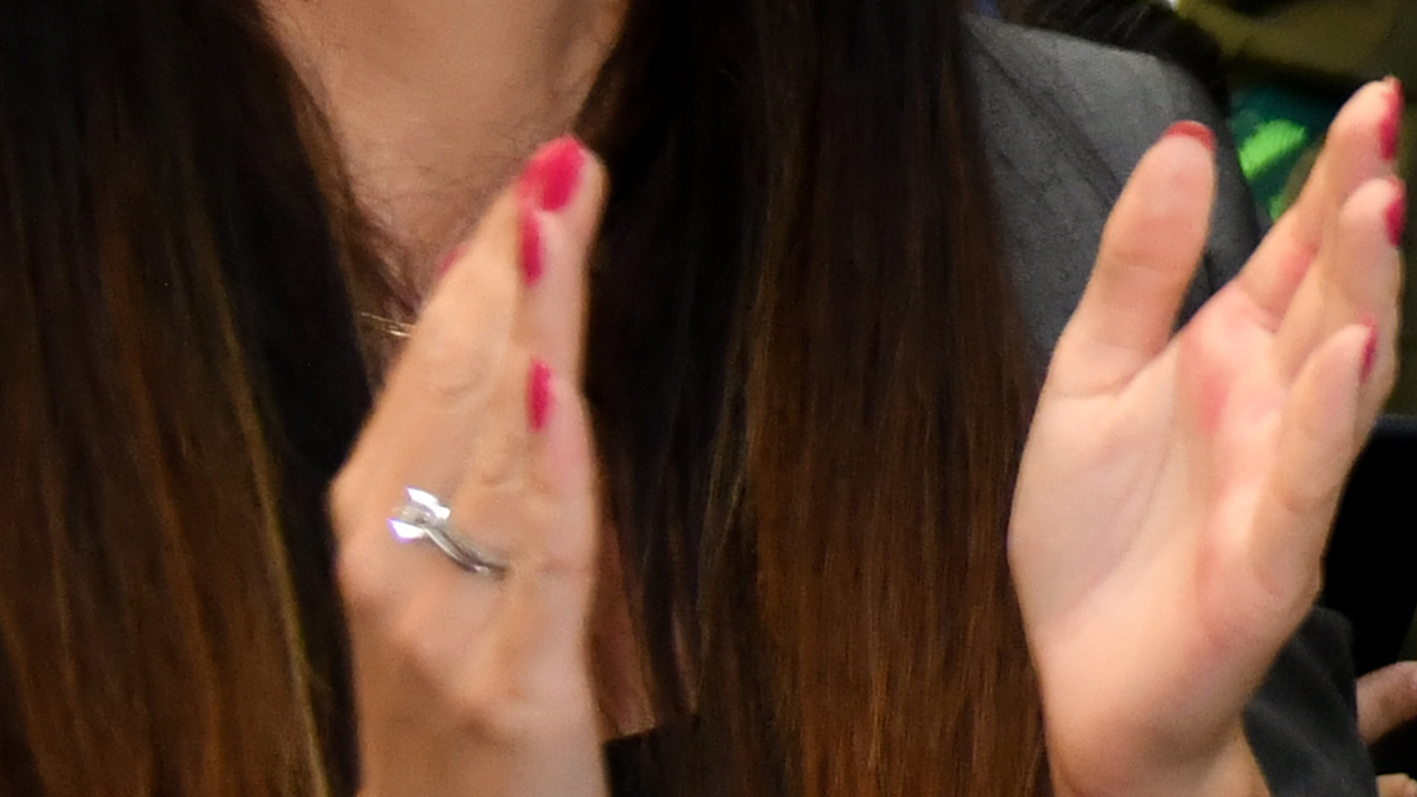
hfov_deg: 9.4
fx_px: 7364
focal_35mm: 196
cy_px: -148
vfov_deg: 6.2
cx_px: 3753
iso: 500
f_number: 2.8
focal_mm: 32
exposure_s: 1/250
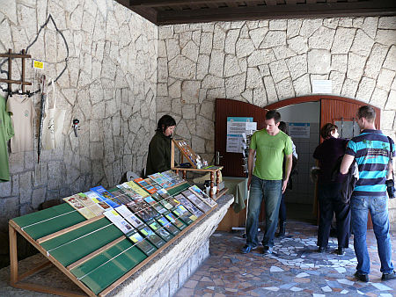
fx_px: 401
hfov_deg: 52.6
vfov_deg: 40.7
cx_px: 198
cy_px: 148
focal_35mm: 35
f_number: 2.8
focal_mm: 7.4
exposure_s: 1/60
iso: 100
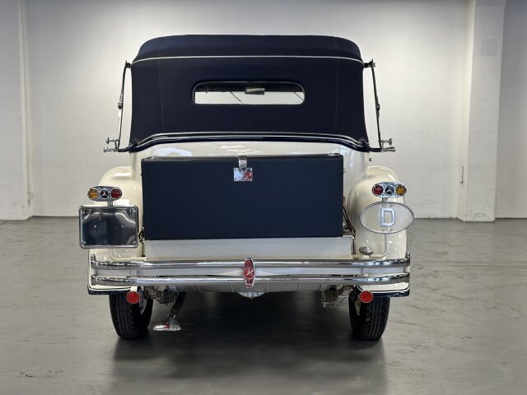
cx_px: 264
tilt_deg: -6.8
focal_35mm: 48
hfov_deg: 39.7
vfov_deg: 30.3
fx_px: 731
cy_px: 198
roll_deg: -0.5
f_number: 1.78
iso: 125
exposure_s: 1/68
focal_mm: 6.86
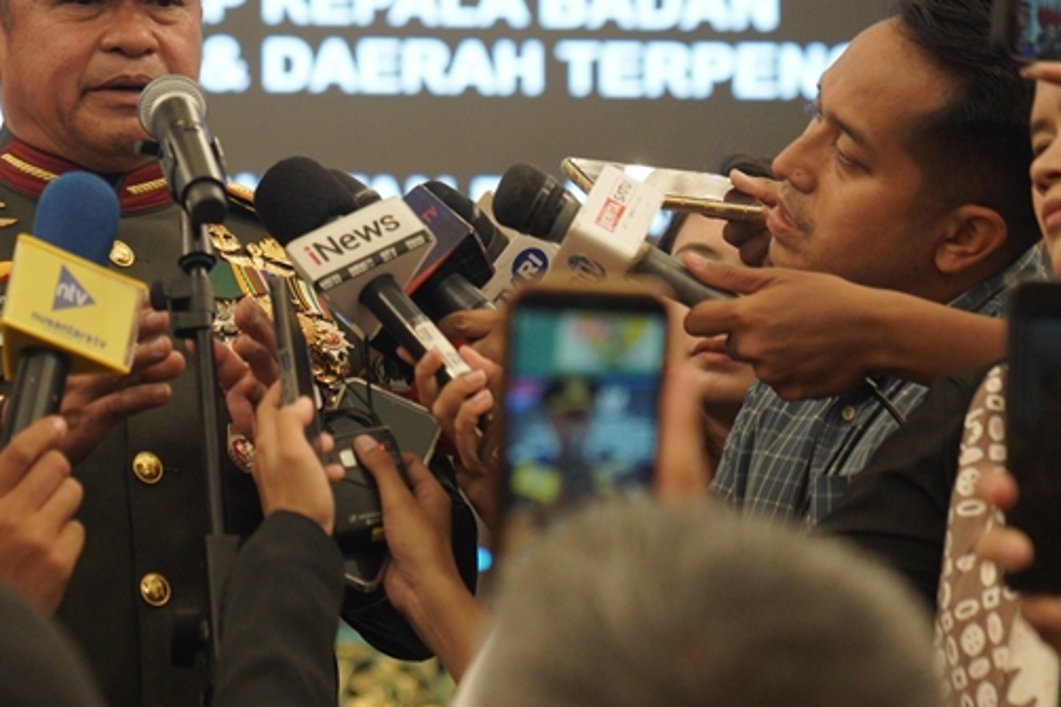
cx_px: 135
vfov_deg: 8.9
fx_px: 4508
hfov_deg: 13.3
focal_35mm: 153
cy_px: 102
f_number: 3.2
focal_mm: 70
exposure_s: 1/250
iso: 2500
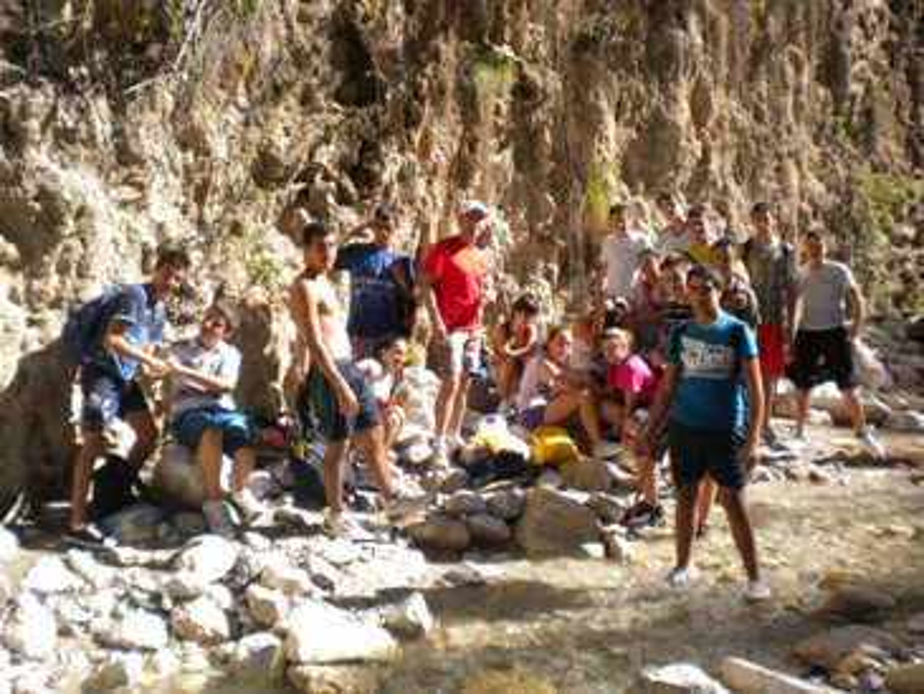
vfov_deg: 40.7
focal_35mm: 35
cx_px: 462
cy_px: 347
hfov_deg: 52.6
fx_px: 935
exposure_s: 1/264
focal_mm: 6.3
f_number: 4.6
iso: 80
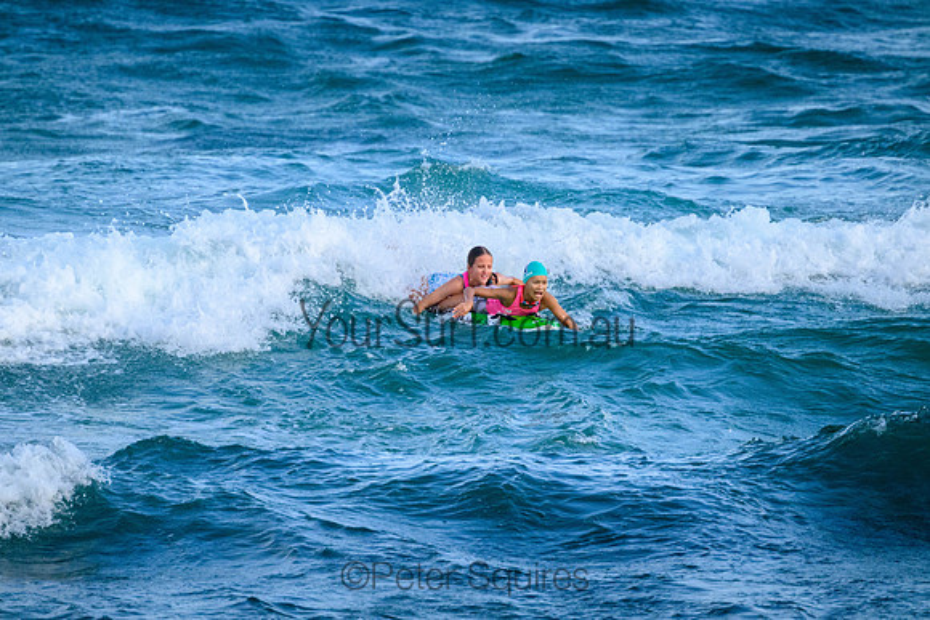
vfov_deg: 1.7
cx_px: 465
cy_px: 310
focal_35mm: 800
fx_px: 20671
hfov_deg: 2.6
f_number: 11
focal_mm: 800
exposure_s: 1/2000
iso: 2800
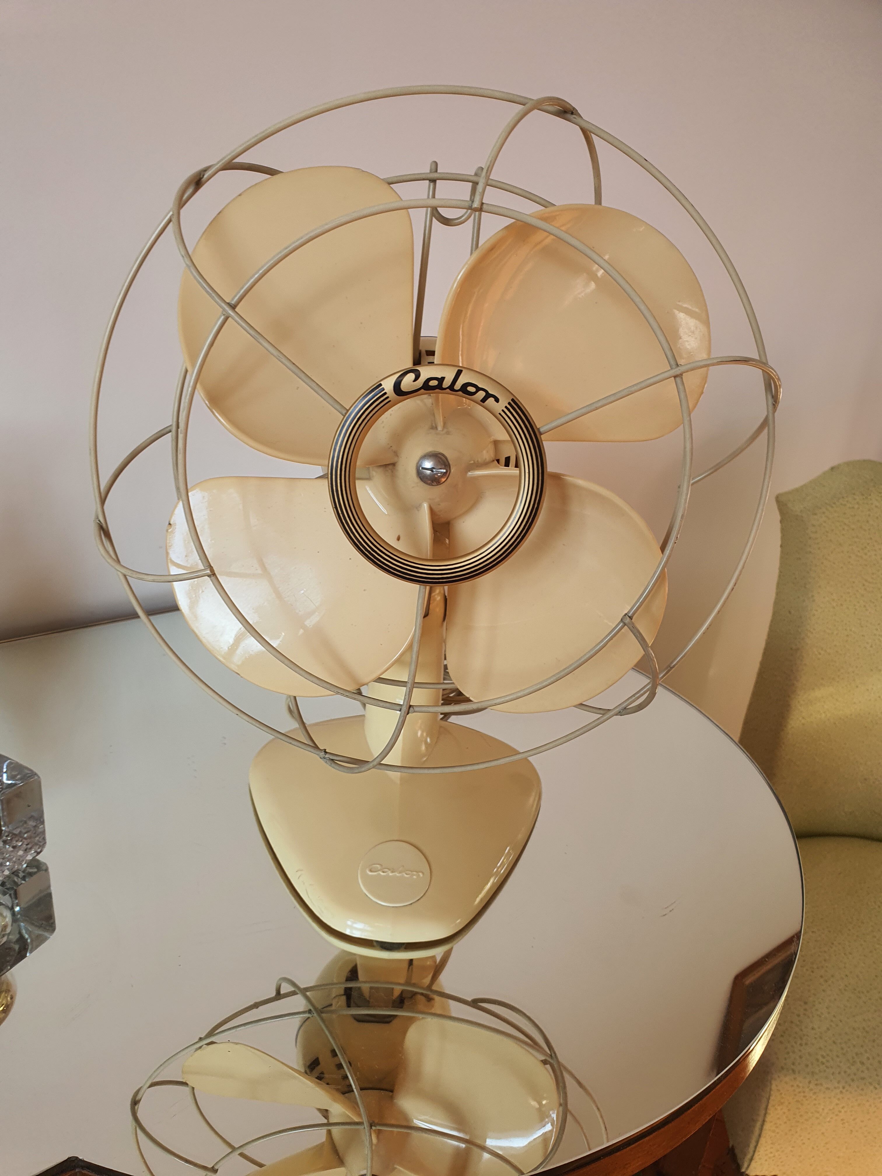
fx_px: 883
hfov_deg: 53.1
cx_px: 441
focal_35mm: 26
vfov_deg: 67.3
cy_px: 588
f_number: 2.4
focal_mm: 4.3
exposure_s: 1/144
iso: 50
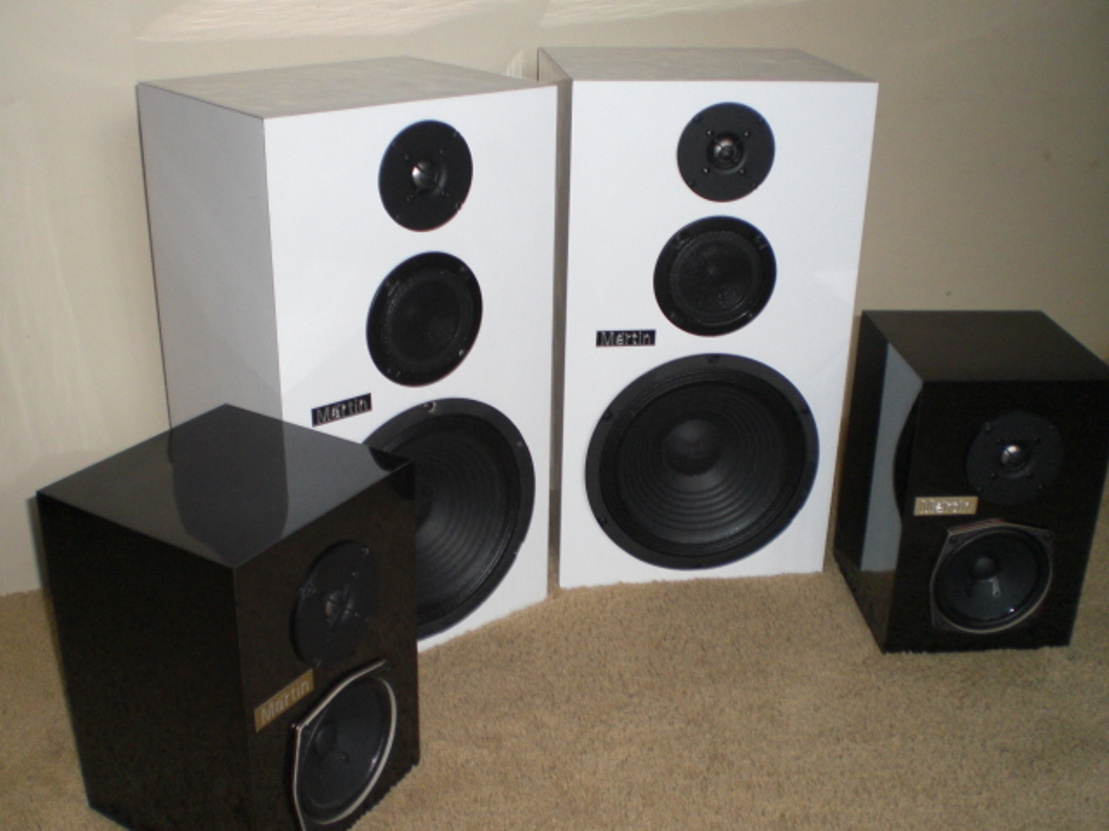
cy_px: 416
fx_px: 1217
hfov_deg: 49.0
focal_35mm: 38
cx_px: 554
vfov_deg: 37.7
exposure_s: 1/60
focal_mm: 6.3
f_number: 3.1
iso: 200
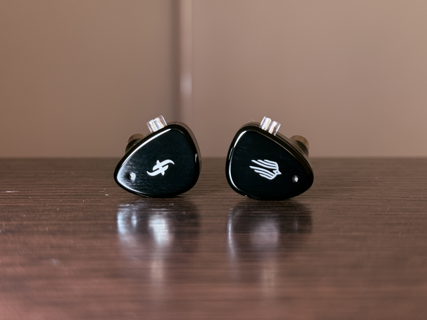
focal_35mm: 48
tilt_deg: -6.6
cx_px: 214
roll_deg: -0.3
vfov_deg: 30.3
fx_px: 592
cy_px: 160
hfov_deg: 39.7
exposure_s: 1/60
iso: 100
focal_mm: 6.76
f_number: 1.78
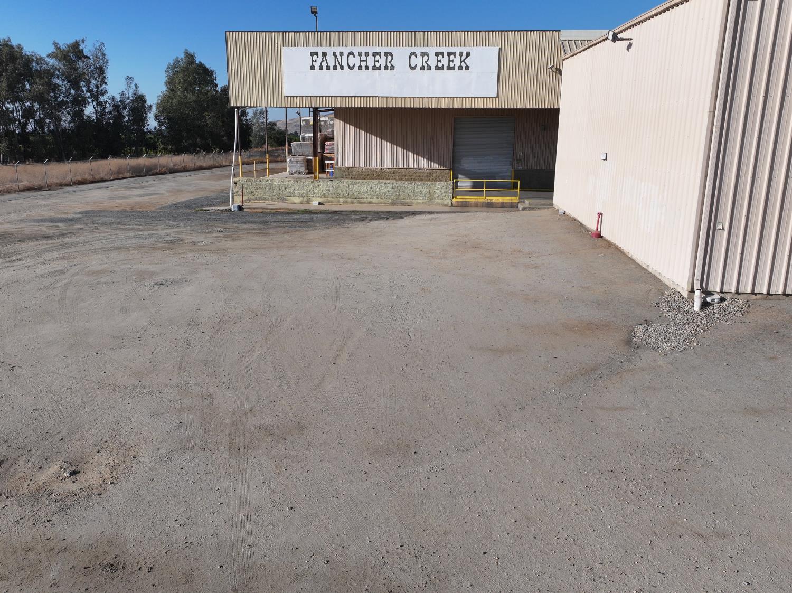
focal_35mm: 24
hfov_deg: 71.6
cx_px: 396
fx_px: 549
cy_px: 296
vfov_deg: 56.8
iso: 100
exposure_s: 1/2000
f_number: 2.8
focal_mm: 12.29
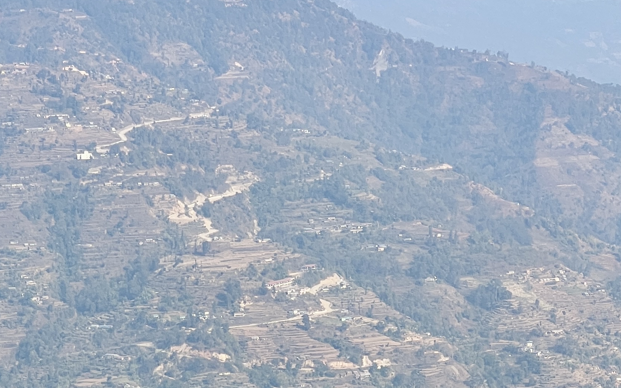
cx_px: 331
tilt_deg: -7.4
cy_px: 501
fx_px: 3334
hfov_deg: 10.6
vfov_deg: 6.6
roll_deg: +3.5
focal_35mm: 197
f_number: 2.8
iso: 32
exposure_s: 1/504
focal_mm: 9
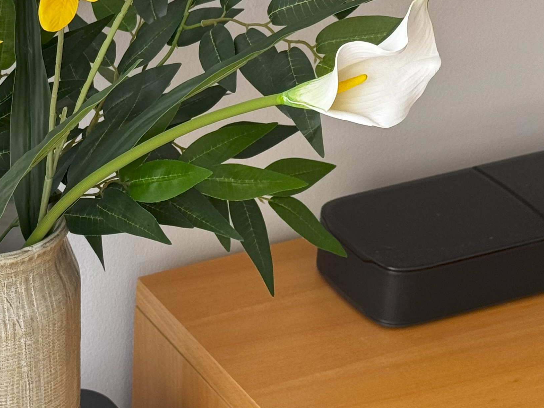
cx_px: 60
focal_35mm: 118
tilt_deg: -28.1
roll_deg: -0.1
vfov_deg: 12.5
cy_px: 152
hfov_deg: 16.5
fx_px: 1854
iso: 80
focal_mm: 6.76
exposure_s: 1/121
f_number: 1.78
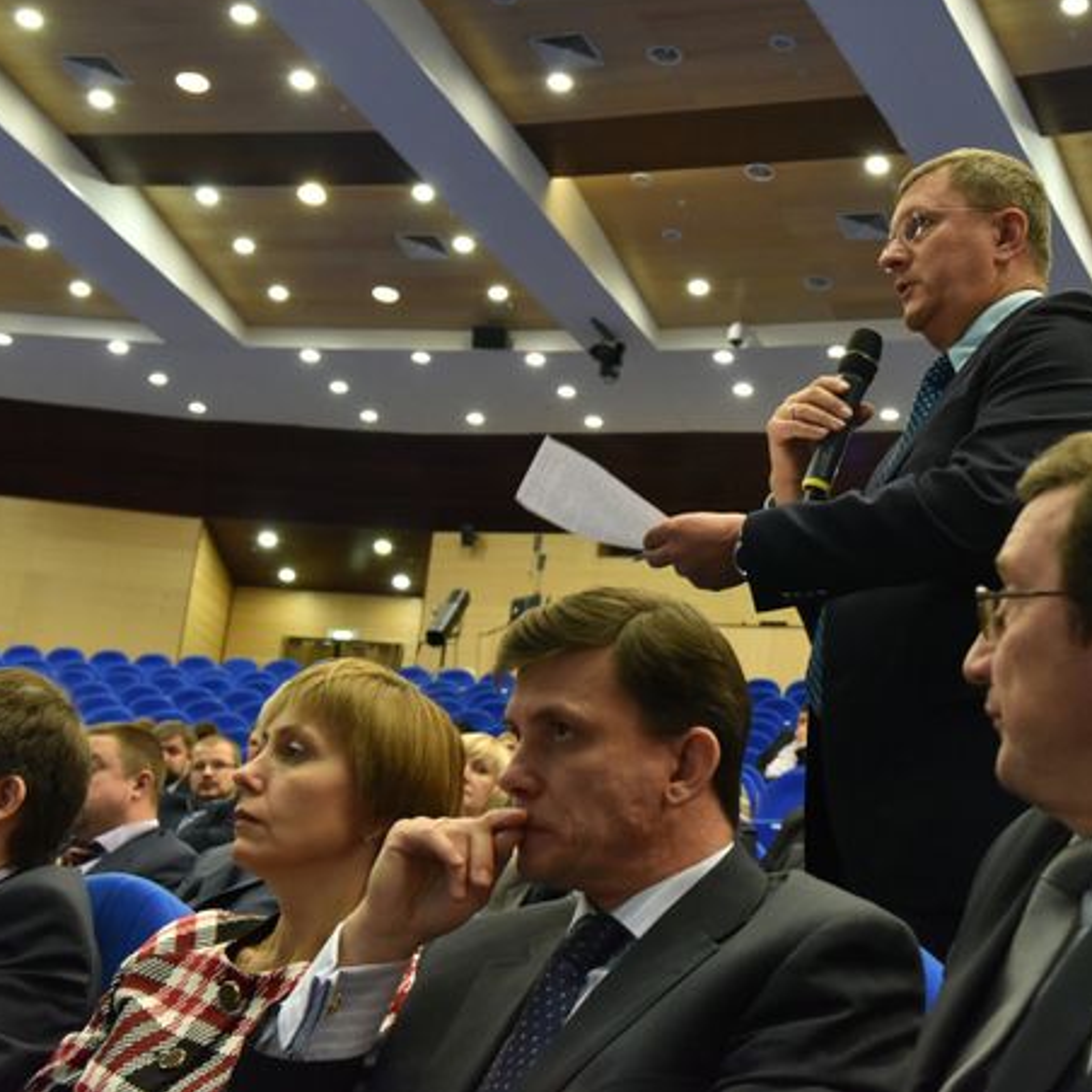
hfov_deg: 36.7
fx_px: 1642
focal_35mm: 46
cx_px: 635
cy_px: 532
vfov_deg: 36.8
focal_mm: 35
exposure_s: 1/40
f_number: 5.6
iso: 2500
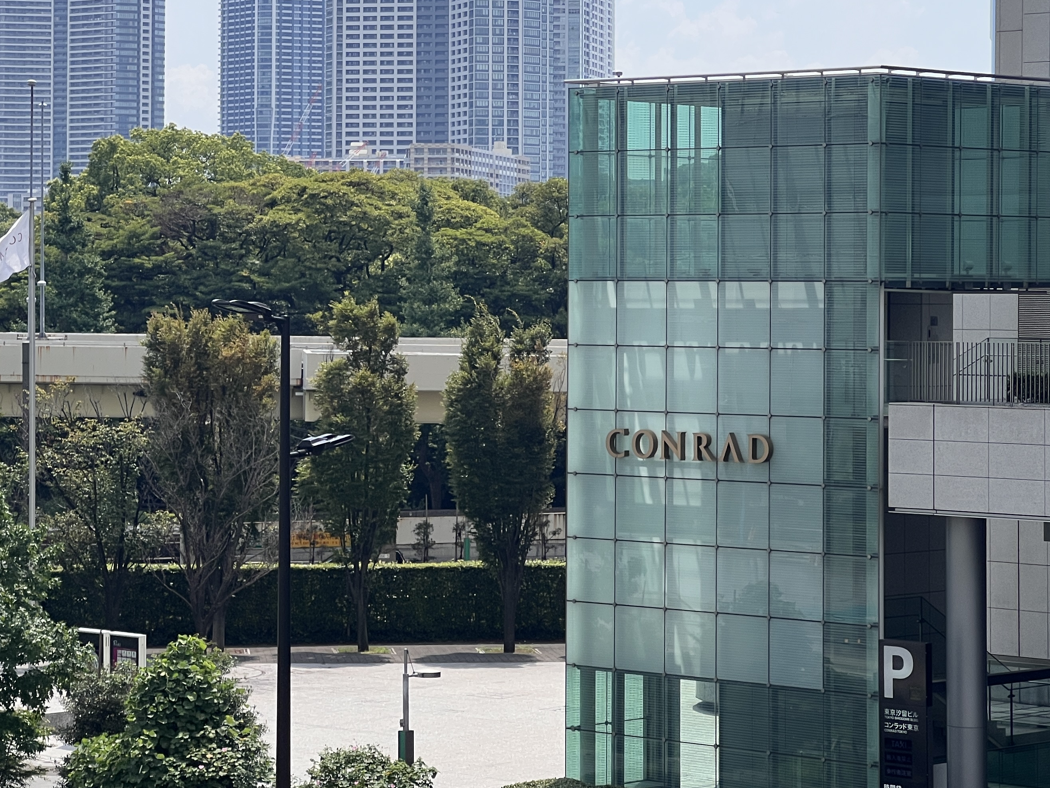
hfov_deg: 16.7
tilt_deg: -0.3
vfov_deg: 12.5
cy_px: 287
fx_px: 3579
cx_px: 434
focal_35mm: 118
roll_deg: -0.1
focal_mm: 9
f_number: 2.8
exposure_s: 1/874
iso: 32
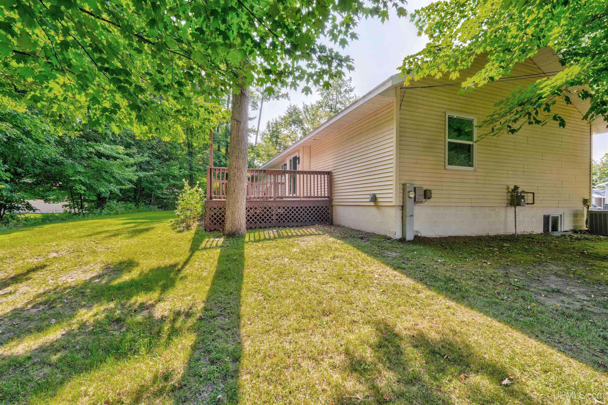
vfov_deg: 73.7
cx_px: 304
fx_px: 270
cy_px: 202
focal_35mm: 16
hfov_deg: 96.7
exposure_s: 1/60
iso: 250
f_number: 8
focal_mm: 16
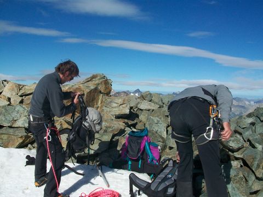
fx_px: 258
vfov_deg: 41.8
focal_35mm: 34
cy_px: 98
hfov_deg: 54.0
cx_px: 132
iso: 80
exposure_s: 1/800
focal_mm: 5.7
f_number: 5.5
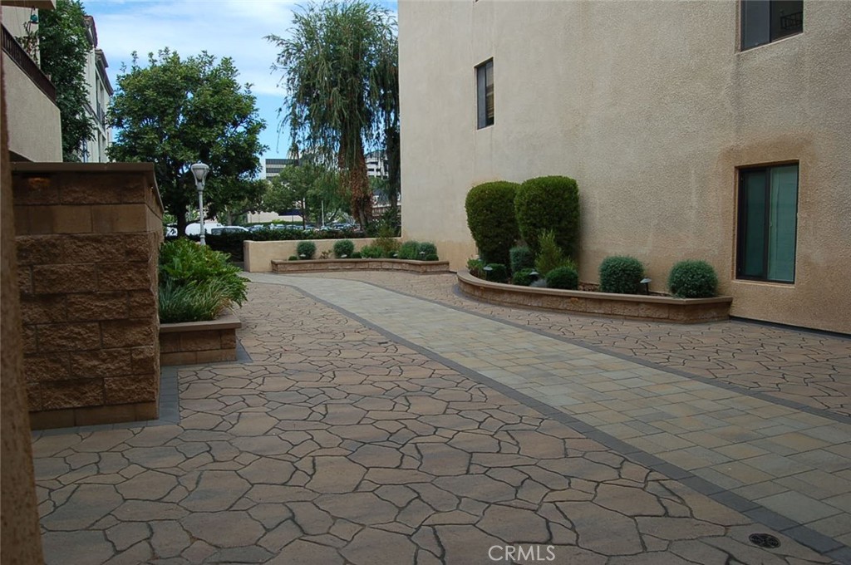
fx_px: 637
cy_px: 282
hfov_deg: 67.4
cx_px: 426
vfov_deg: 47.8
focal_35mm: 27
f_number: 8
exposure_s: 1/250
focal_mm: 18
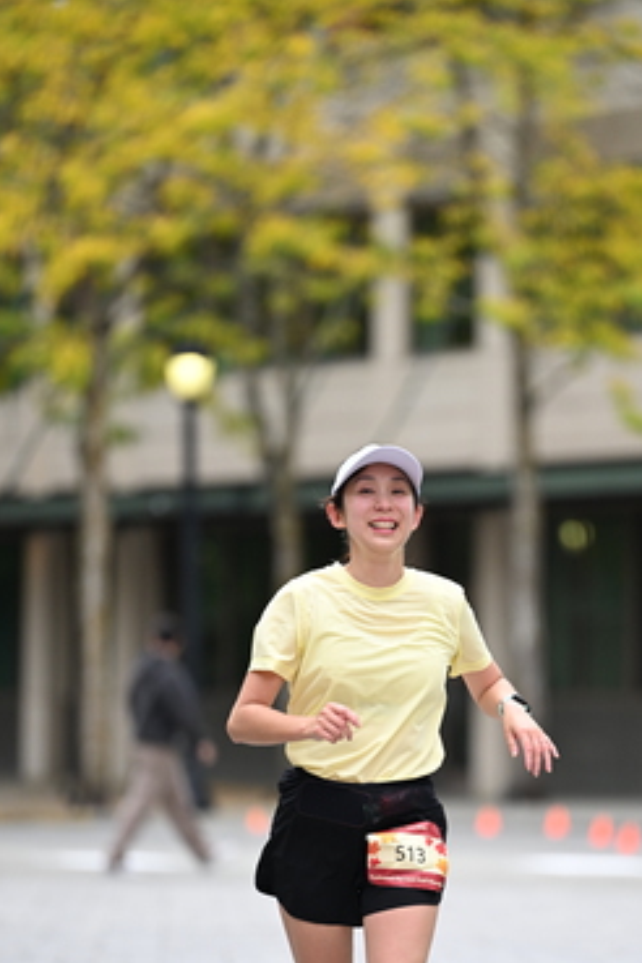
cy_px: 705
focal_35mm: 298
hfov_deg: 4.6
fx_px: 7971
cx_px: 445
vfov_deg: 6.9
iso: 640
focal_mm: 200
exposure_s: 1/2000
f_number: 2.8
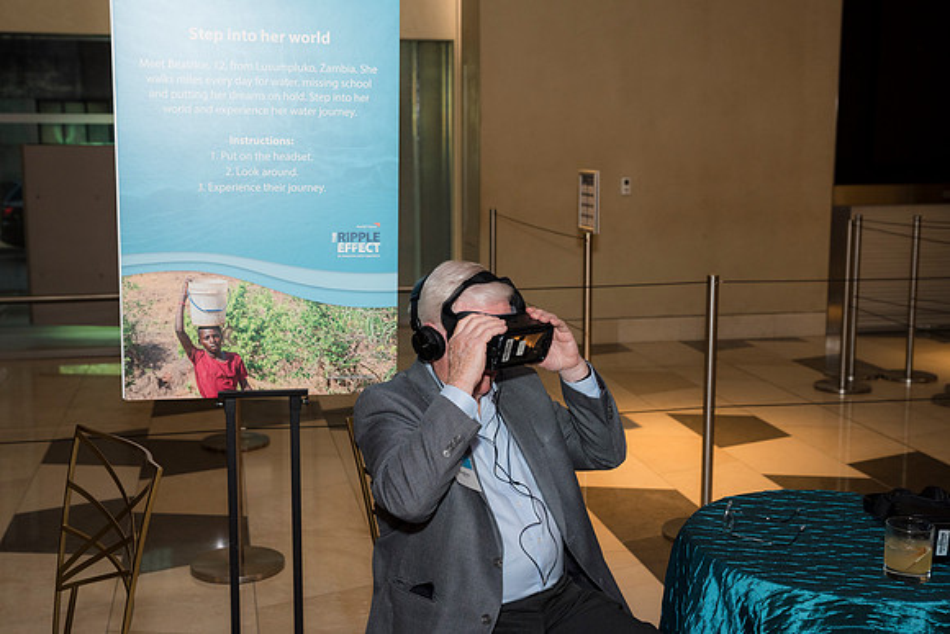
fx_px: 1267
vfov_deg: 28.1
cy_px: 317
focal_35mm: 48
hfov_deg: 41.1
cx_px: 475
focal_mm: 48
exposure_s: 1/125
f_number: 5.6
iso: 800
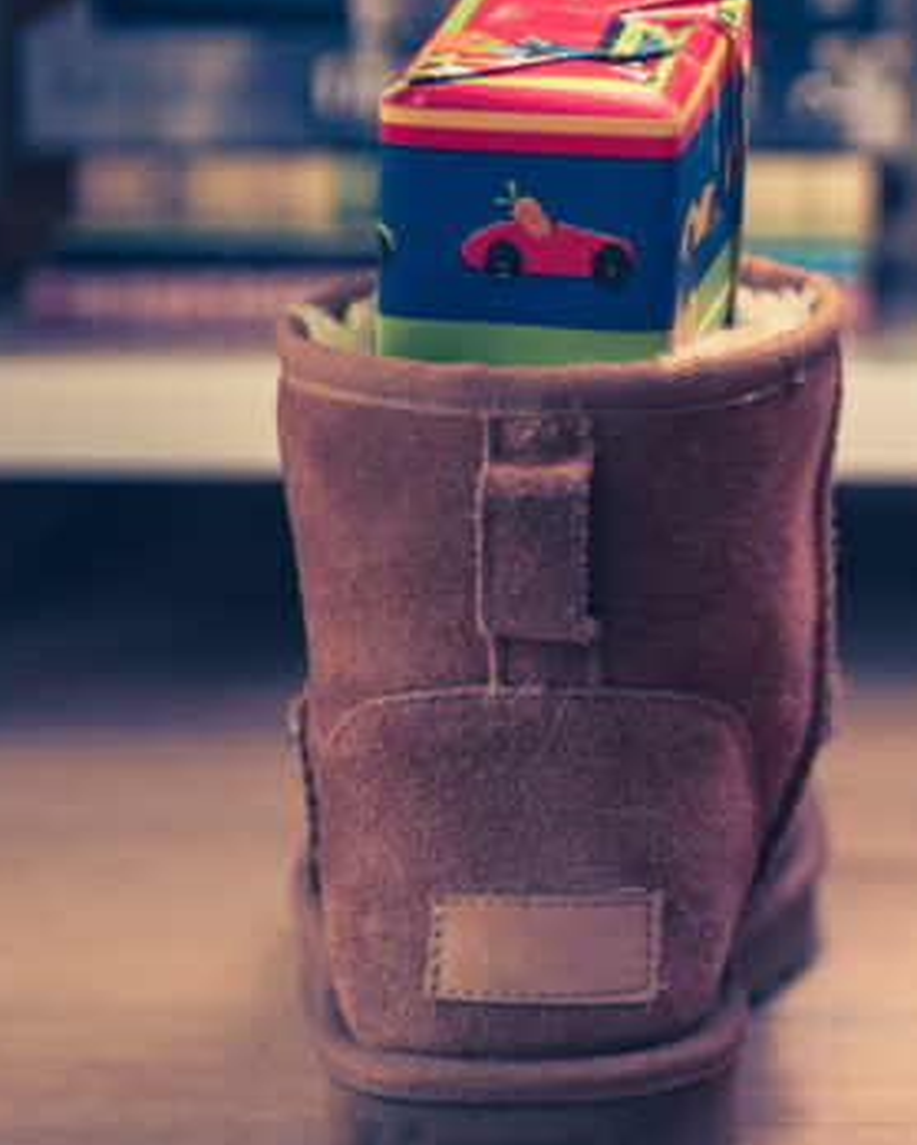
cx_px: 1122
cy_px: 322
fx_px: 5254
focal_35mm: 155
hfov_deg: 9.8
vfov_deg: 12.4
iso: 100
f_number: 2.8
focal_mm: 56
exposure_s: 1/200
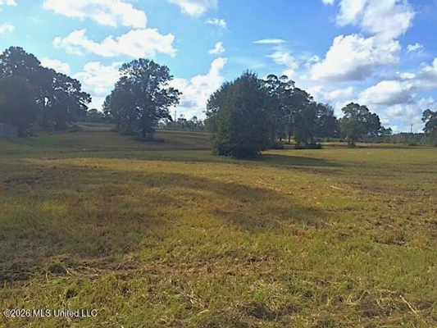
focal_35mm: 29
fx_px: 366
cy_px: 164
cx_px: 218
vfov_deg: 48.2
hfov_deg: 61.6
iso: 32
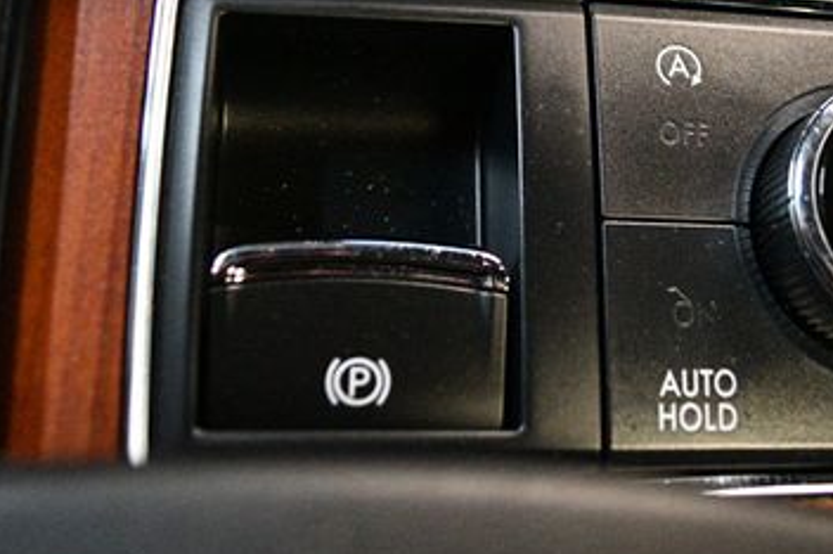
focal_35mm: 60
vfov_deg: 22.4
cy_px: 142
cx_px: 580
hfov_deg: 33.0
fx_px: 1387
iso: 7200
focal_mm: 22
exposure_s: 1/60
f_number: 3.8
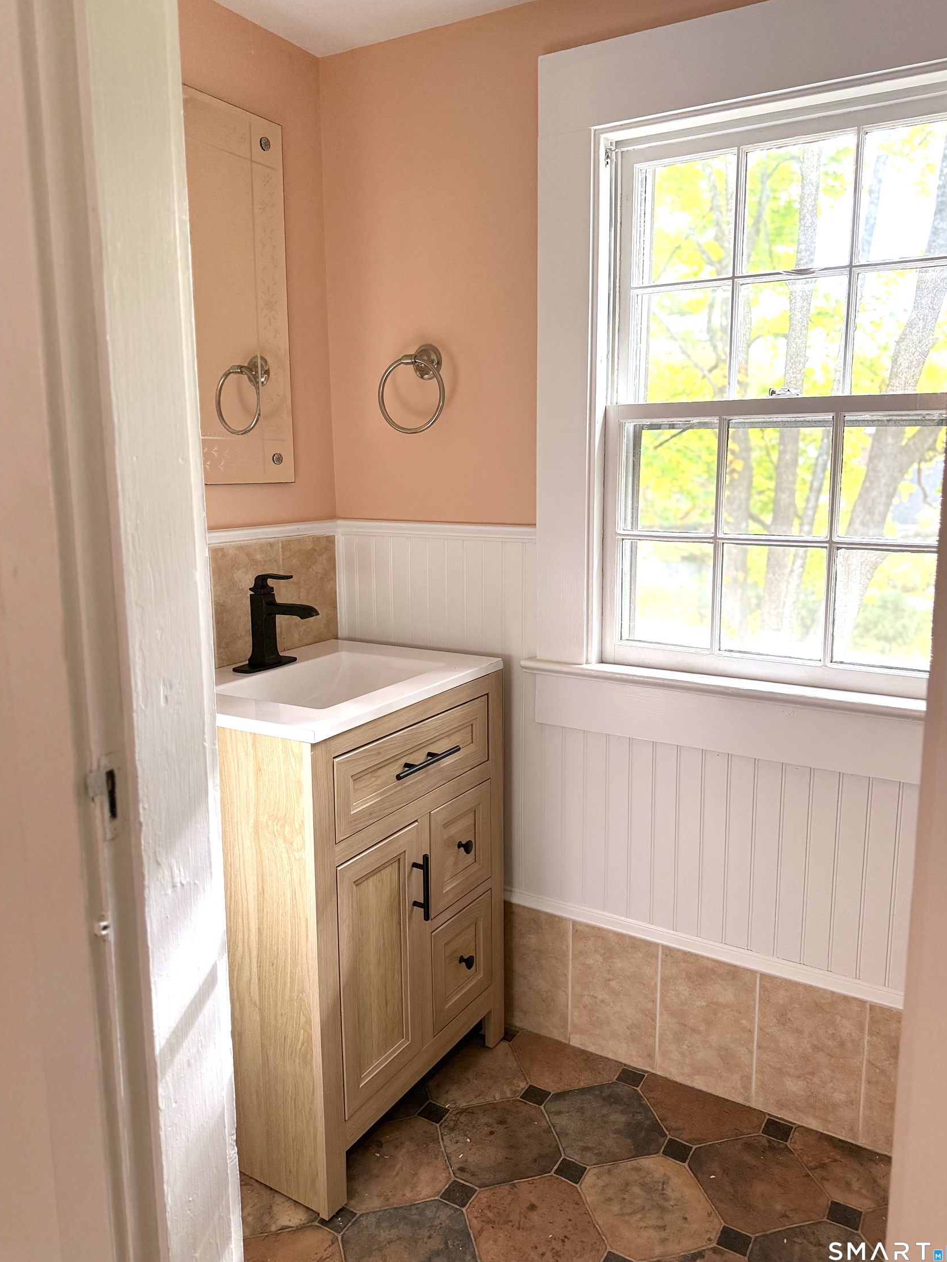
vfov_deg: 69.4
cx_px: 487
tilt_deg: -9.1
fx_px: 912
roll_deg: -0.3
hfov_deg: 54.9
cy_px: 616
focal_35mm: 25
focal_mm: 6.76
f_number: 1.78
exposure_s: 1/223
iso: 200
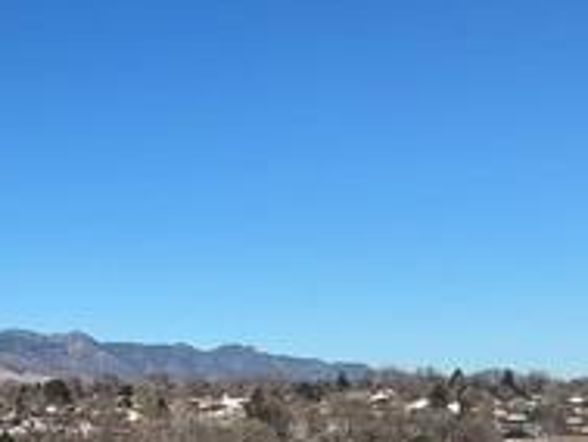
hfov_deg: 18.6
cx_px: -180
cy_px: 433
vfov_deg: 14.9
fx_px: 1666
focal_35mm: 98
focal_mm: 3
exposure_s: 1/2959
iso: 25
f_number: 1.8
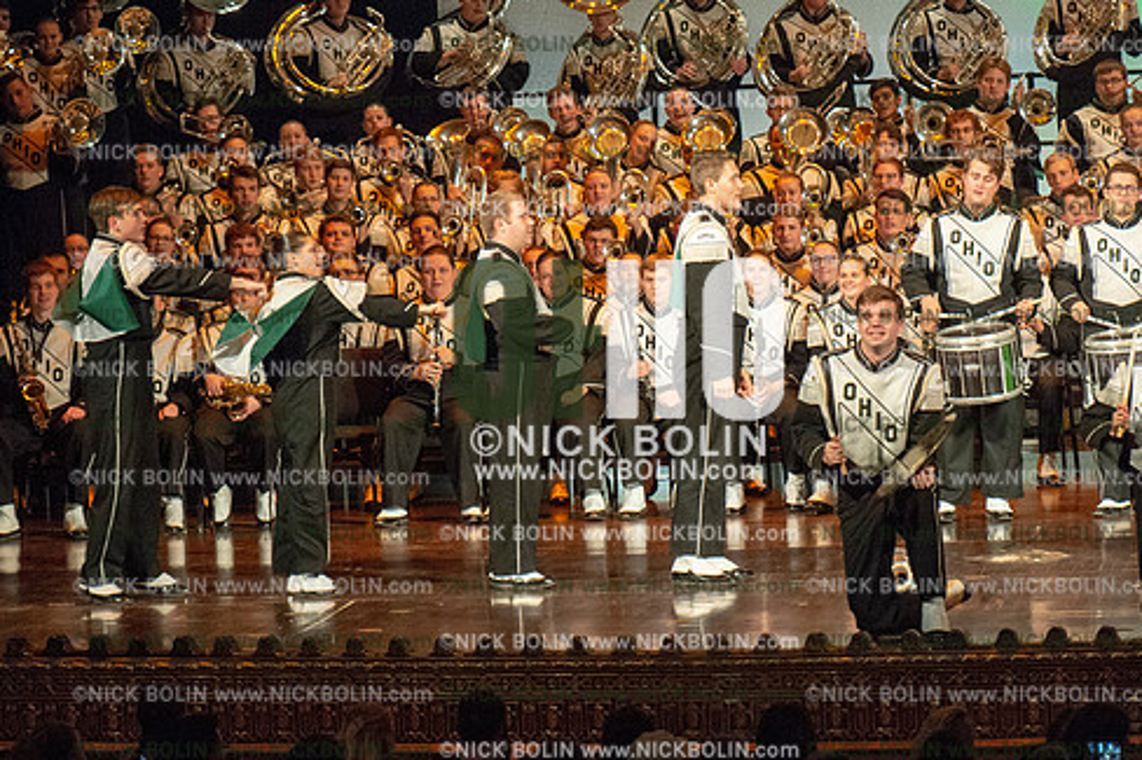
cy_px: 369
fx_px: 6976
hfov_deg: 9.4
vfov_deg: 6.2
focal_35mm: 220
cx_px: 618
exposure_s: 1/320
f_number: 5.6
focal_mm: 185
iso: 8000
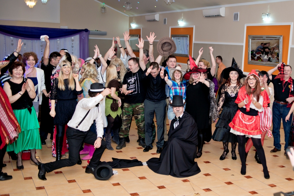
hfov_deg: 54.4
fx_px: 286
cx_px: 147
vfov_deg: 37.9
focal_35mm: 35
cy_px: 98
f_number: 2.8
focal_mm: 35
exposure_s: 1/320
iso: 320
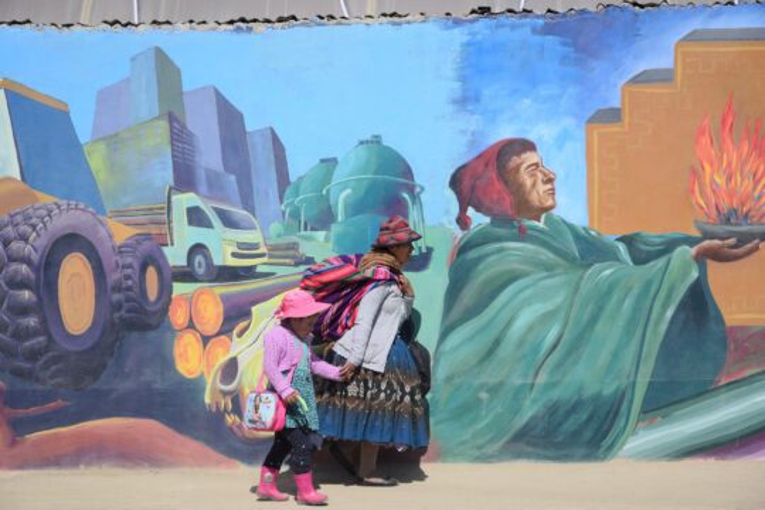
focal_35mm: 99
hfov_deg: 20.6
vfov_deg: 13.8
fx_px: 2104
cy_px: 255
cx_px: 382
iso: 250
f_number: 6.3
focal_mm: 66
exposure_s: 1/1600
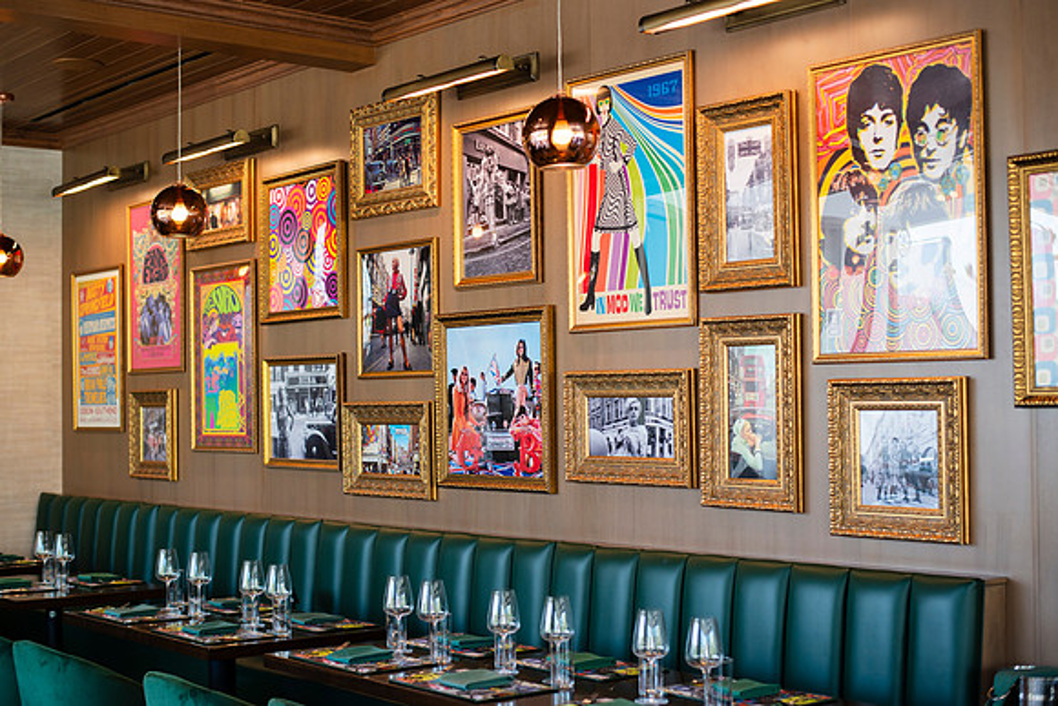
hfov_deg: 39.1
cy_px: 353
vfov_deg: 26.7
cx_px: 529
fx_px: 1488
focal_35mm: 51
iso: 320
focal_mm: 50
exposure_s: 1/200
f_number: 2.8
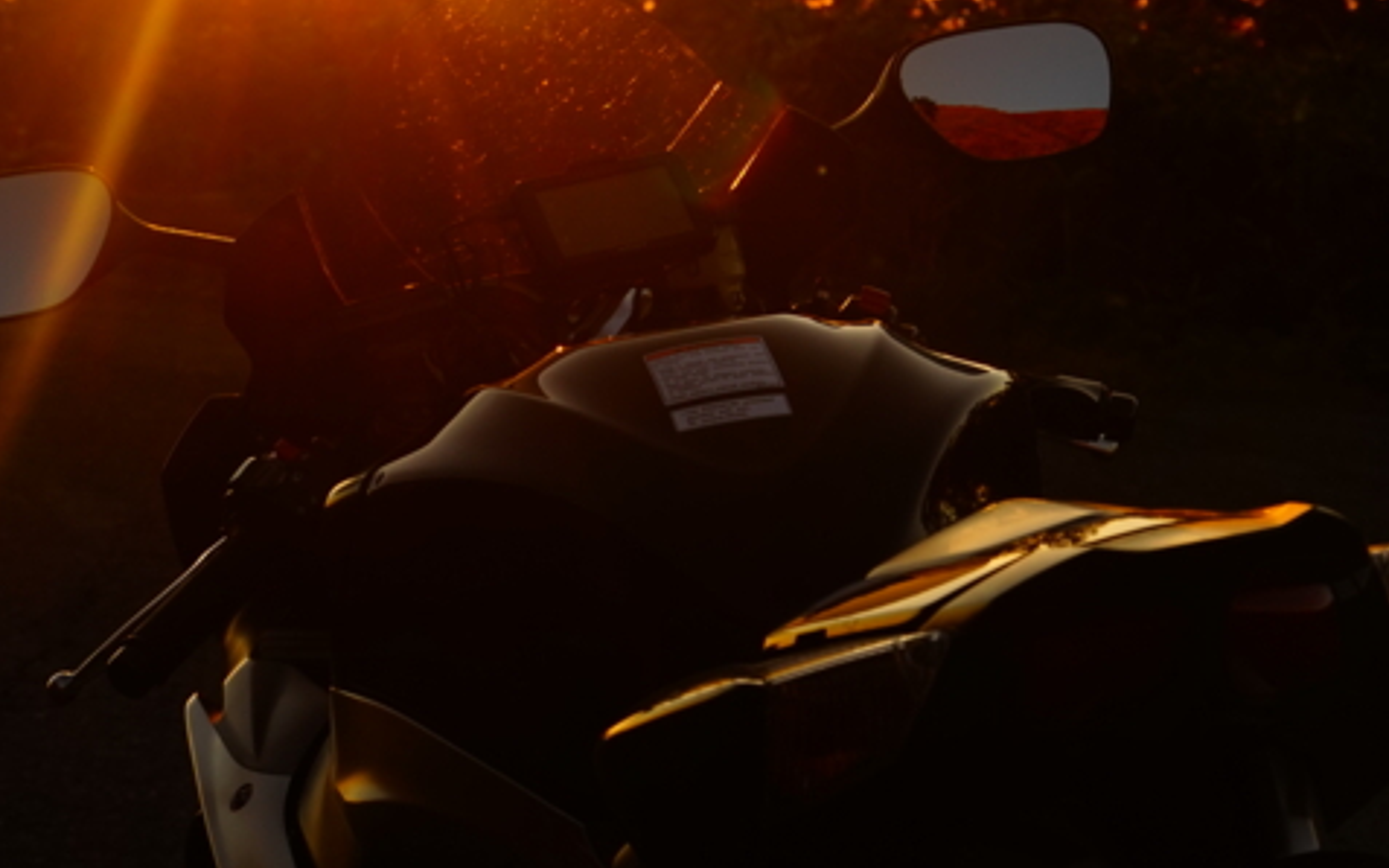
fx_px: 6018
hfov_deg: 13.1
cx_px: 973
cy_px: 220
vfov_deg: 8.2
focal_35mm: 159
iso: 100
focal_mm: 62
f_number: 9
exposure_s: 1/160
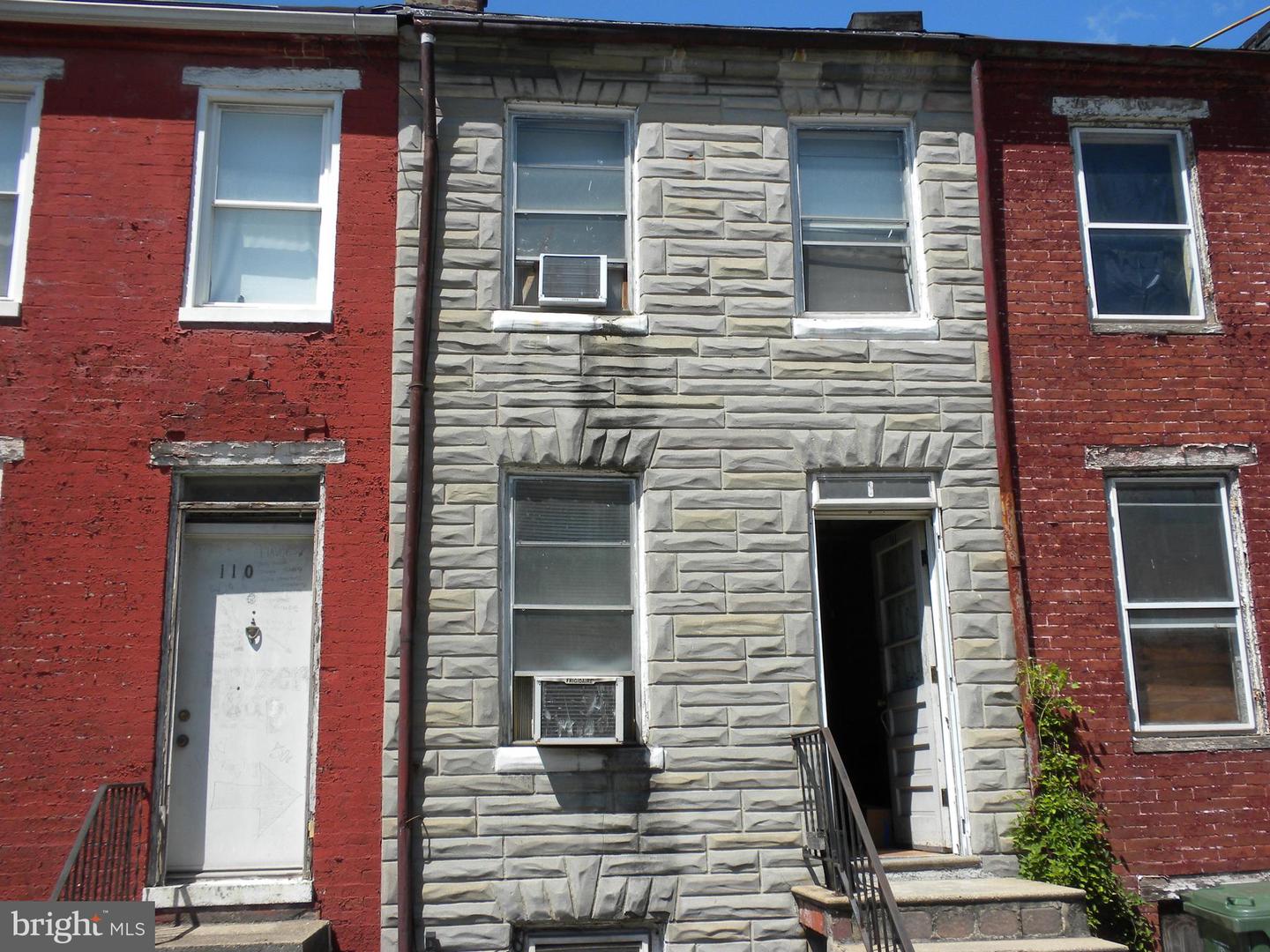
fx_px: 1357
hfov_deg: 50.1
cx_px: 635
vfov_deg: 38.7
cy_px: 476
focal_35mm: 37
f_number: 10
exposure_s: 1/107
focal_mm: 6.6
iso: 64
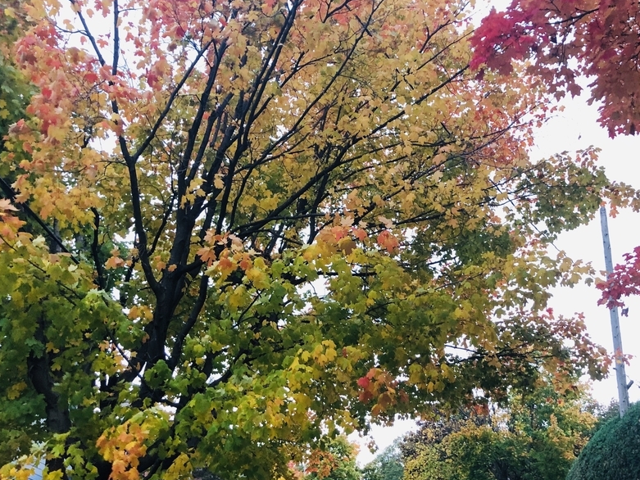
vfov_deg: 33.4
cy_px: 314
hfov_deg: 43.2
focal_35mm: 43
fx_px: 795
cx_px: 433
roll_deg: +3.7
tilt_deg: +19.8
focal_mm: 4
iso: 40
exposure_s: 1/17
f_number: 1.8
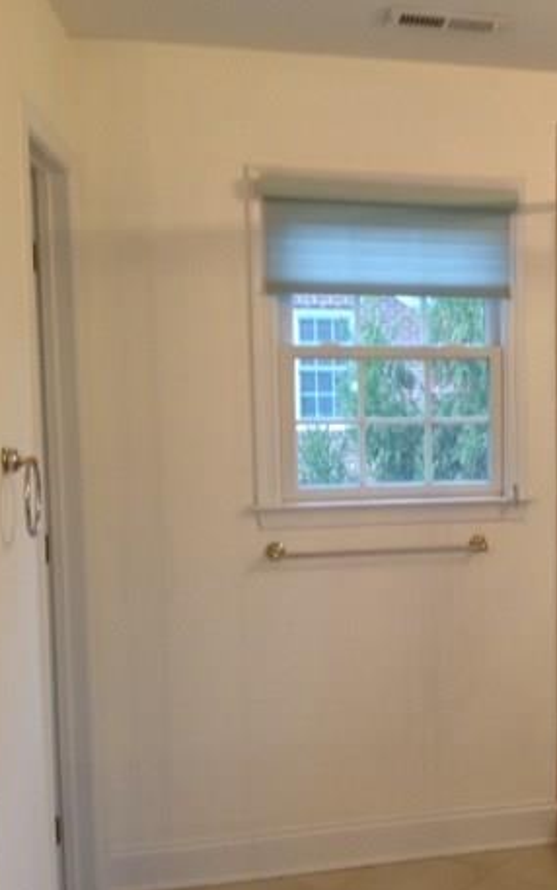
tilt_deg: -4.0
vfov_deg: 41.0
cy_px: 464
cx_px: 578
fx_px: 1189
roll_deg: -0.8
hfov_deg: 24.9
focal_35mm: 49
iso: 80
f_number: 2.4
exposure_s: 1/20
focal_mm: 4.12
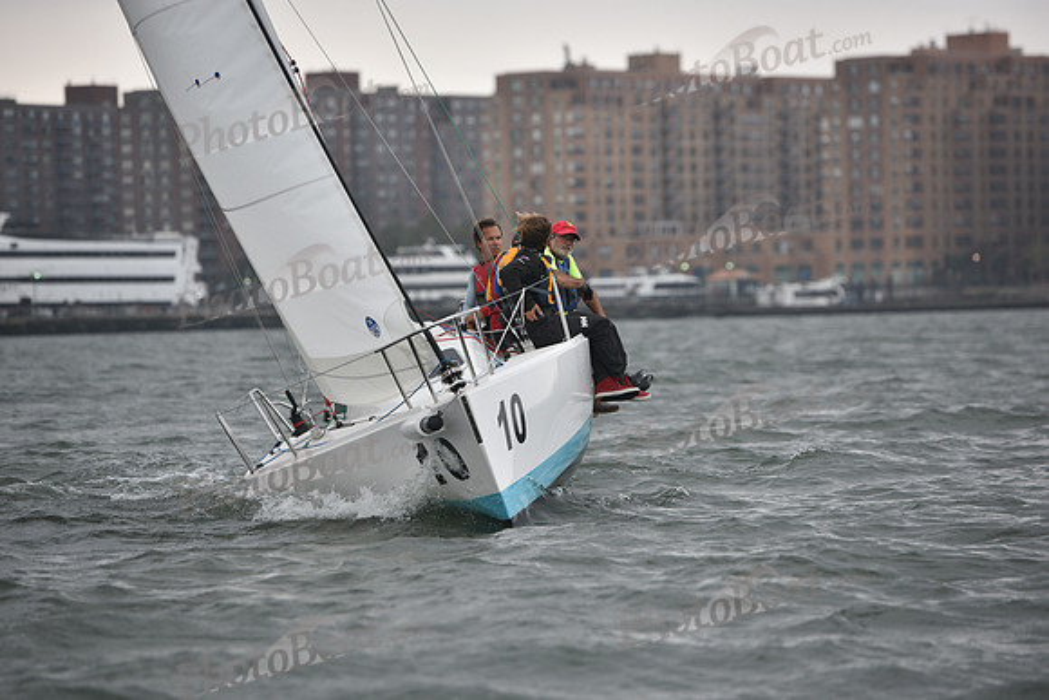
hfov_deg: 11.4
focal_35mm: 180
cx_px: 524
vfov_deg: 7.6
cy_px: 350
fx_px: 5246
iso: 320
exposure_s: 1/1000
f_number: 3.5
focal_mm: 180
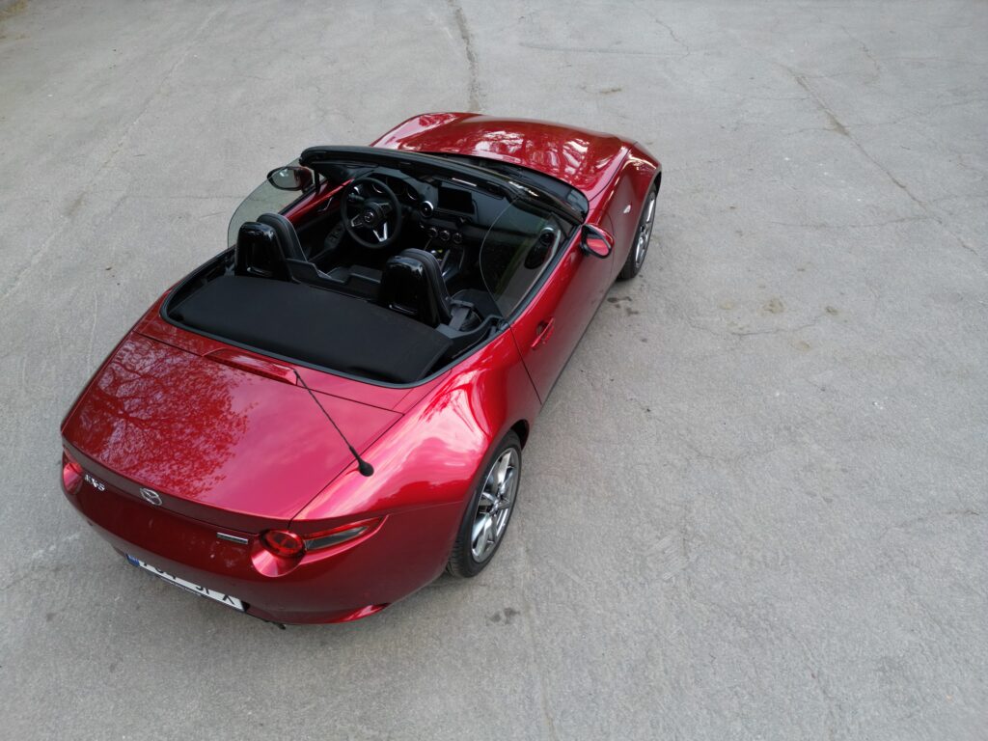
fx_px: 685
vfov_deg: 56.8
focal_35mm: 24
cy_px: 370
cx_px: 494
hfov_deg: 71.6
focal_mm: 6.72
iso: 100
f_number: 1.7
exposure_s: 1/50
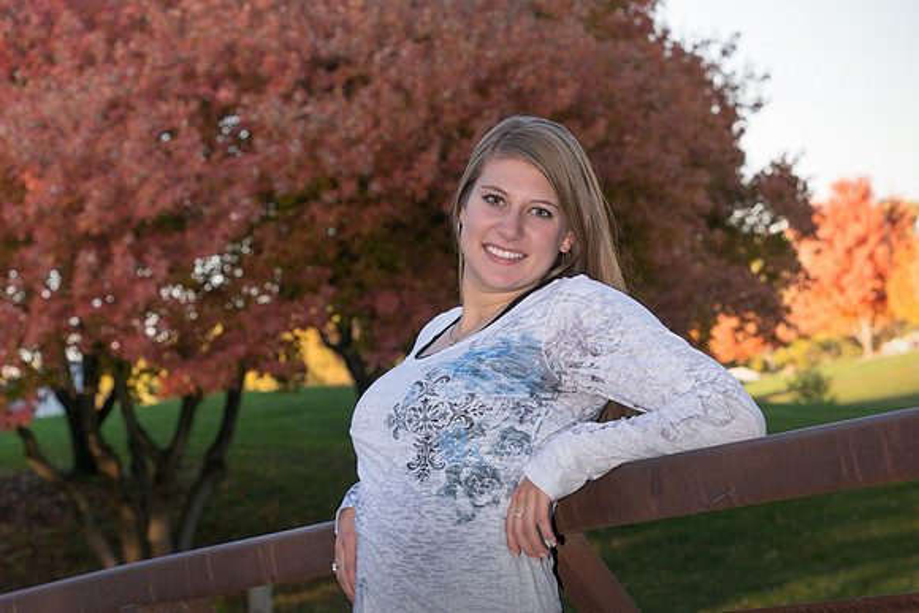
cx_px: 460
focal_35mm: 70
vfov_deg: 19.5
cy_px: 306
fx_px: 1787
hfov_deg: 28.8
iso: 320
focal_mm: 70
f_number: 6.3
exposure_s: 1/250
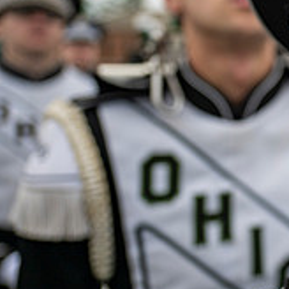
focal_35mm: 72
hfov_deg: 19.2
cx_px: 495
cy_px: 89
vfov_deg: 23.8
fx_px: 680
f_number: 2.8
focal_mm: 24
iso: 200
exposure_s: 1/500
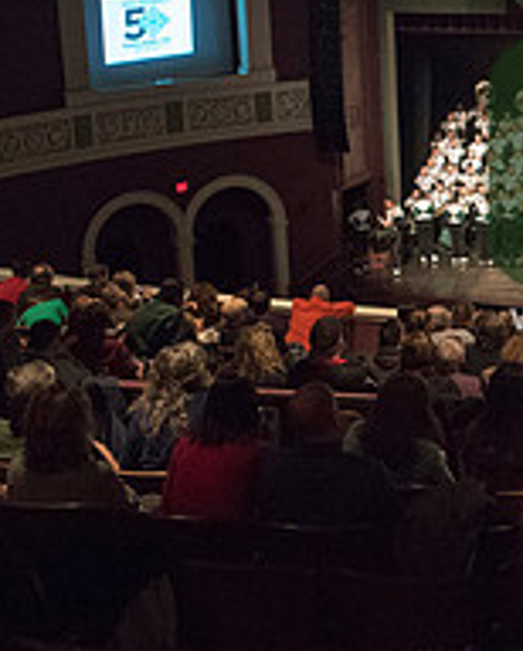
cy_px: 198
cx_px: 744
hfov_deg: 20.0
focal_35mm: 68
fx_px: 1314
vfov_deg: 27.6
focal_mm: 24
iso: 4000
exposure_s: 1/320
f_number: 2.8
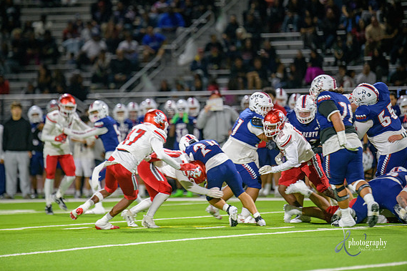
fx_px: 3458
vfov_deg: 4.5
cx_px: 200
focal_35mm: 306
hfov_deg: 6.7
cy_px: 136
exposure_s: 1/250
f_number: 2.8
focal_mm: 300
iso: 2000
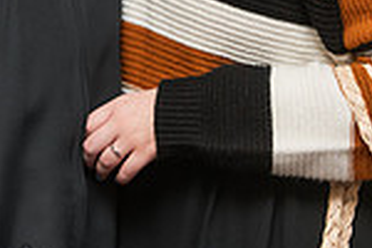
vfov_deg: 7.3
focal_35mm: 185
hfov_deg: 11.1
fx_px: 1912
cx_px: 42
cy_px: -128
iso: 1250
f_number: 5
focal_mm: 48
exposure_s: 1/200
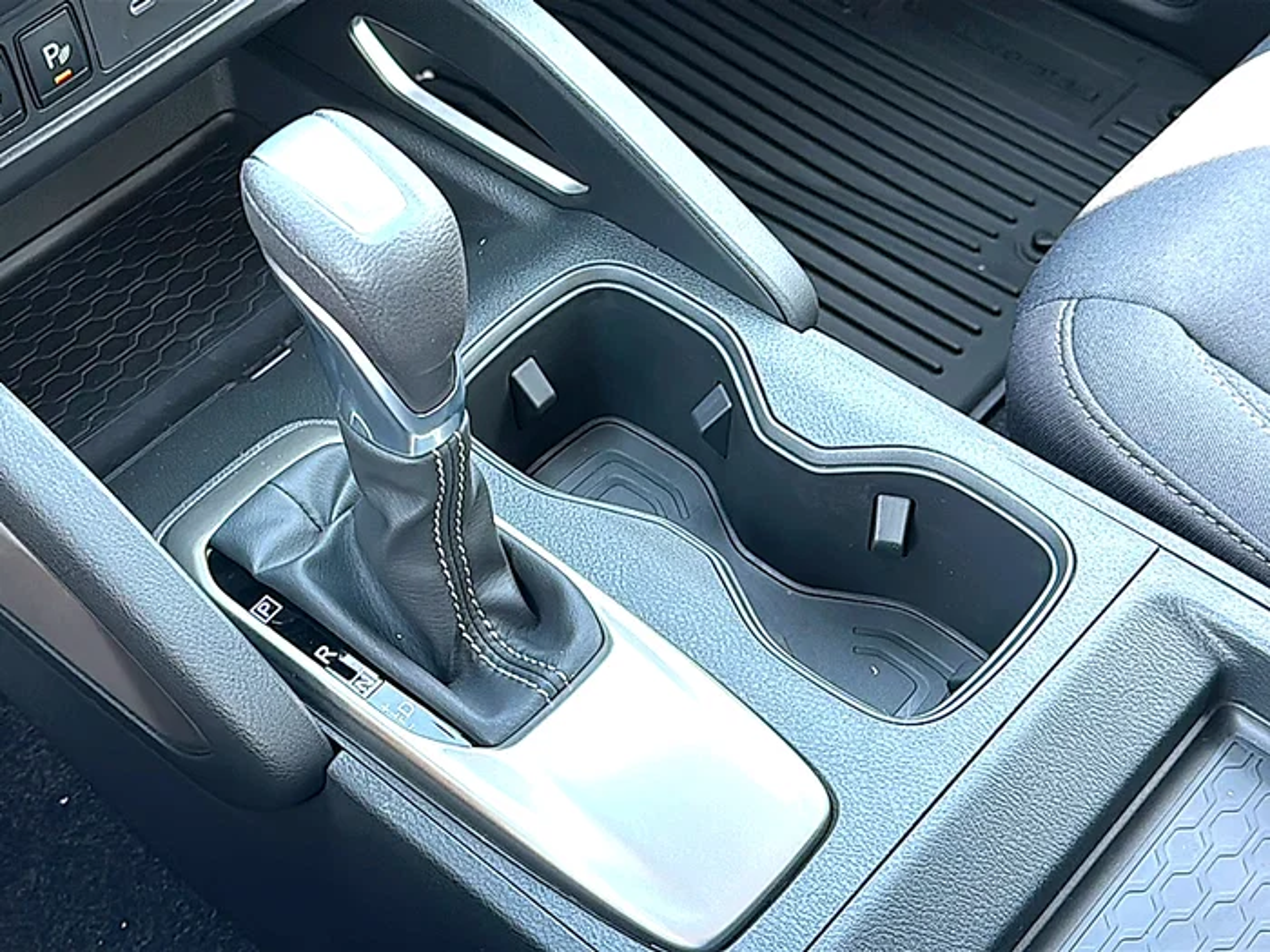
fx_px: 1614
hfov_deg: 42.9
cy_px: 476
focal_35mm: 44
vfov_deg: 32.9
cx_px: 635
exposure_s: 1/51
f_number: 1.78
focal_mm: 6.86
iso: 100
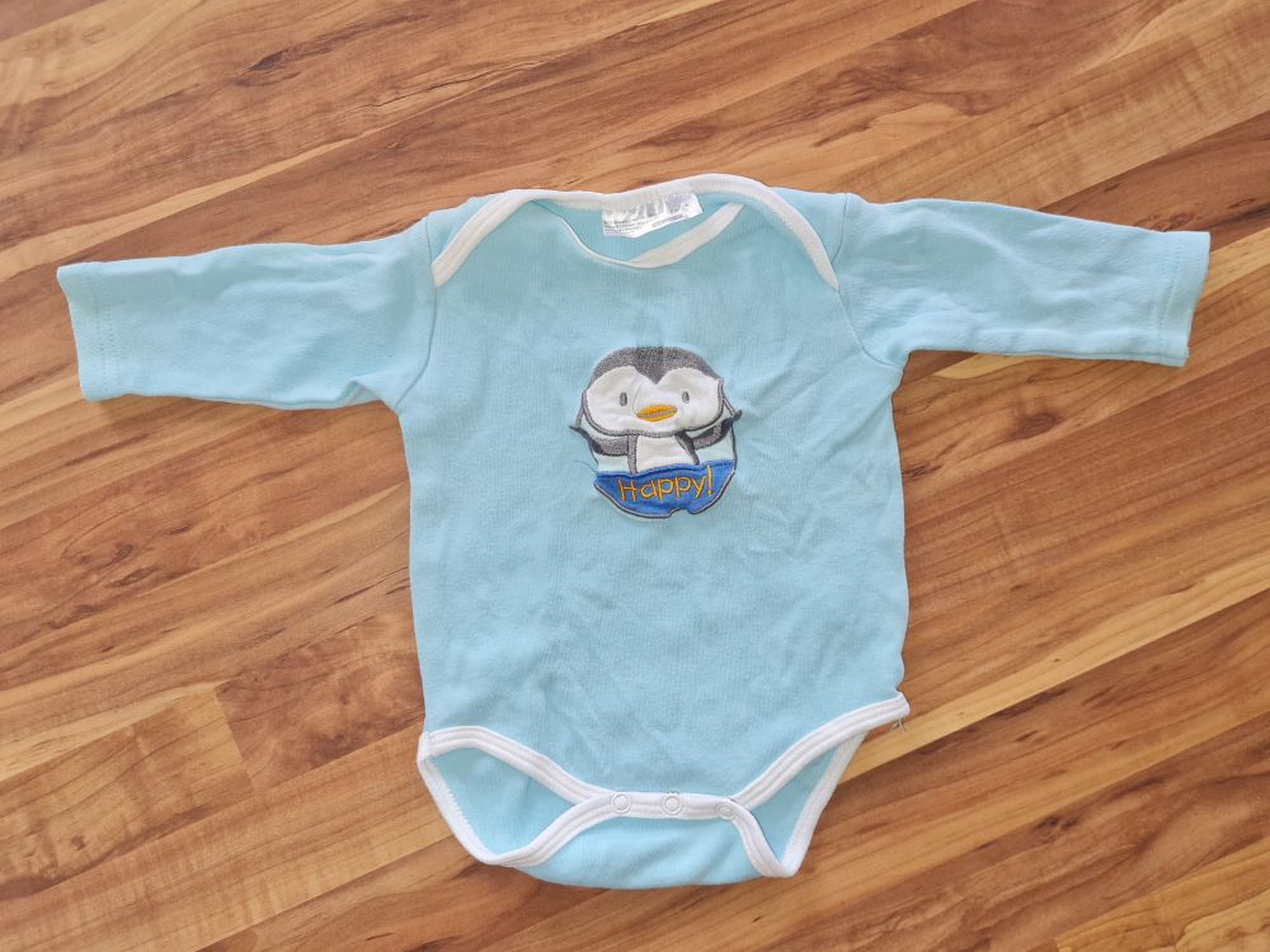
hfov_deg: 67.3
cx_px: 635
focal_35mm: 26
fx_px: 954
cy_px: 476
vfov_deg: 53.1
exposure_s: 1/100
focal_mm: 5.4
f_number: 1.8
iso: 125
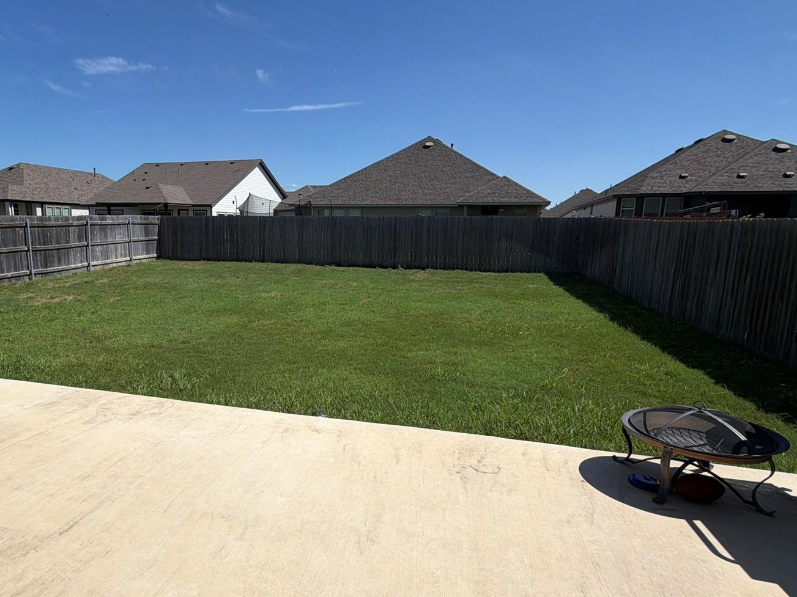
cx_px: 302
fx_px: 506
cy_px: 314
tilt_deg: -9.3
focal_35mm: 22
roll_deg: -0.7
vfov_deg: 61.0
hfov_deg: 75.2
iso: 20
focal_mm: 2.22
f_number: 2.2
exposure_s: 1/1656
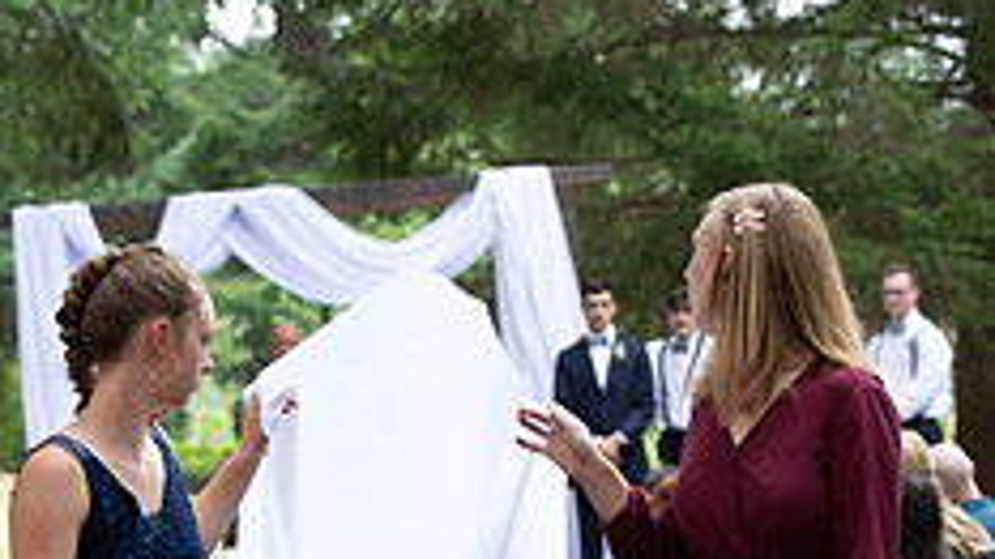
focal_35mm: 166
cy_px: 738
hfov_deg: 13.0
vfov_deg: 7.2
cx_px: 363
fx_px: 4379
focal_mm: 82
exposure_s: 1/125
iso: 640
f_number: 5.6
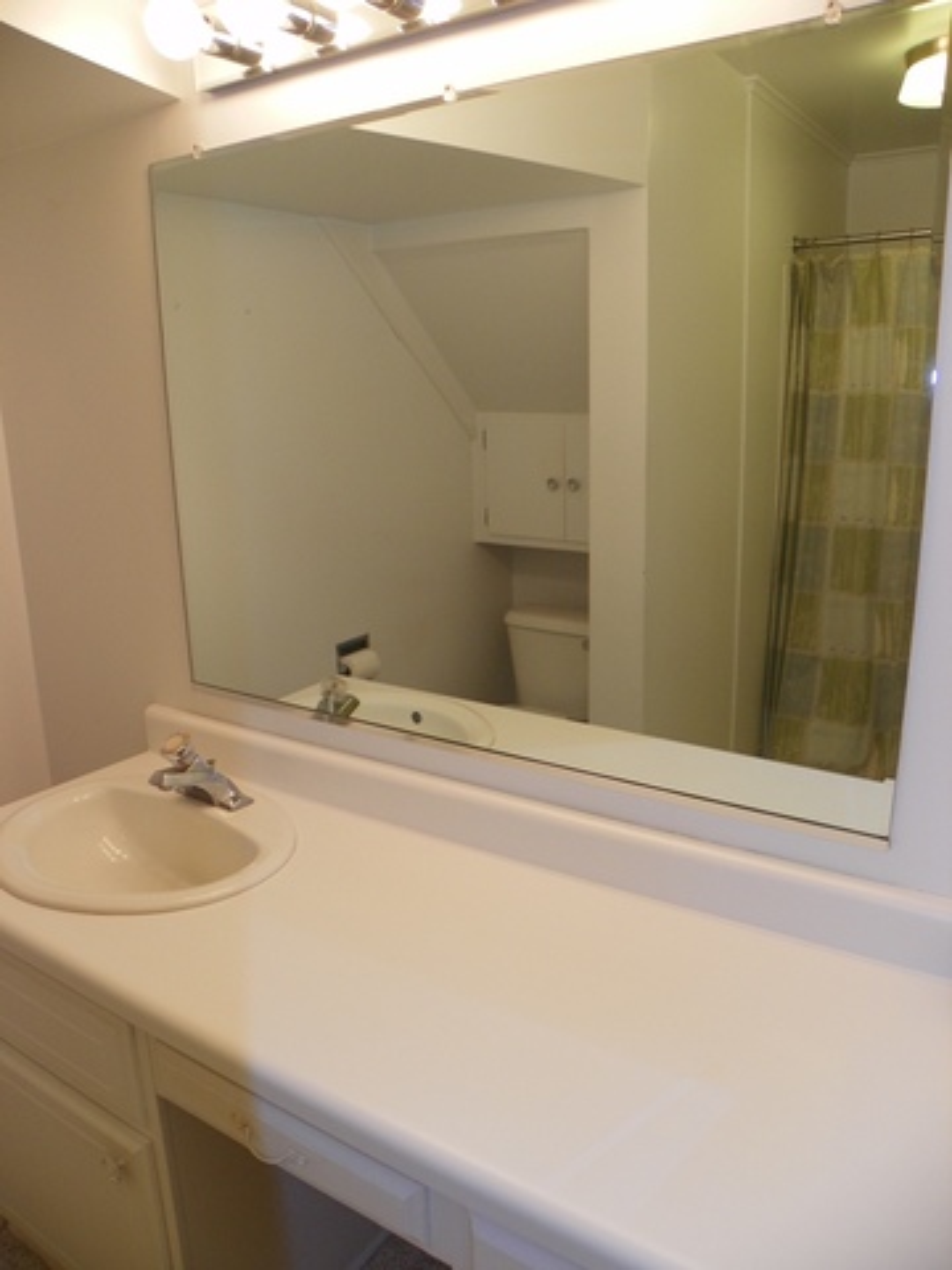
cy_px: 635
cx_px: 476
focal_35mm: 27
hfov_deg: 51.4
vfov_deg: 65.3
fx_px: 990
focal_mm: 4.8
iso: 80
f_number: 2.8
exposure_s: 1/30
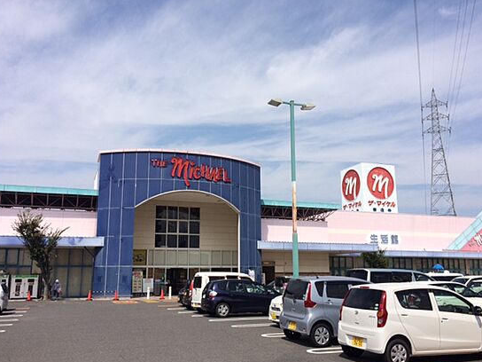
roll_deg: -0.6
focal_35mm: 32
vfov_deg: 44.1
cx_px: 239
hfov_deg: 56.8
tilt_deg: +8.3
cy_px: 192
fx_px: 446
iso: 32
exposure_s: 1/3731
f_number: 2.2
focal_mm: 4.15
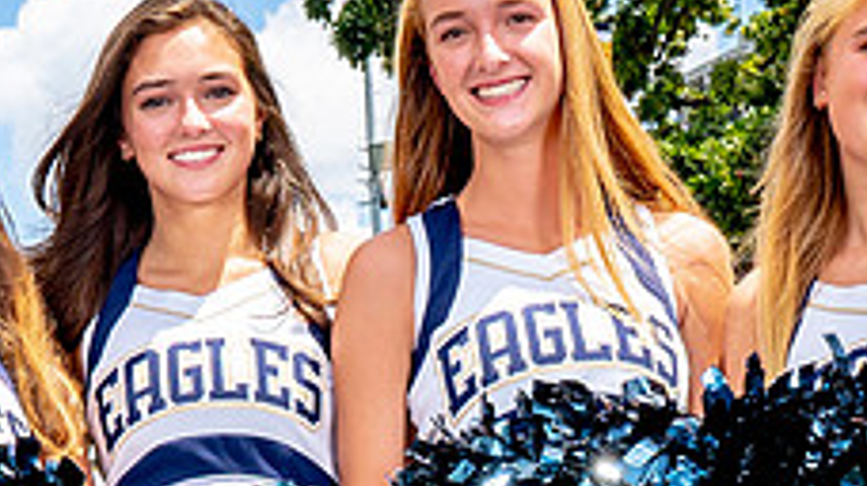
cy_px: 768
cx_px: 408
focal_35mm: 119
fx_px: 2734
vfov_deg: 9.8
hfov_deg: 18.0
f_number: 9
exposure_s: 1/125
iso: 100
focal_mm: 29
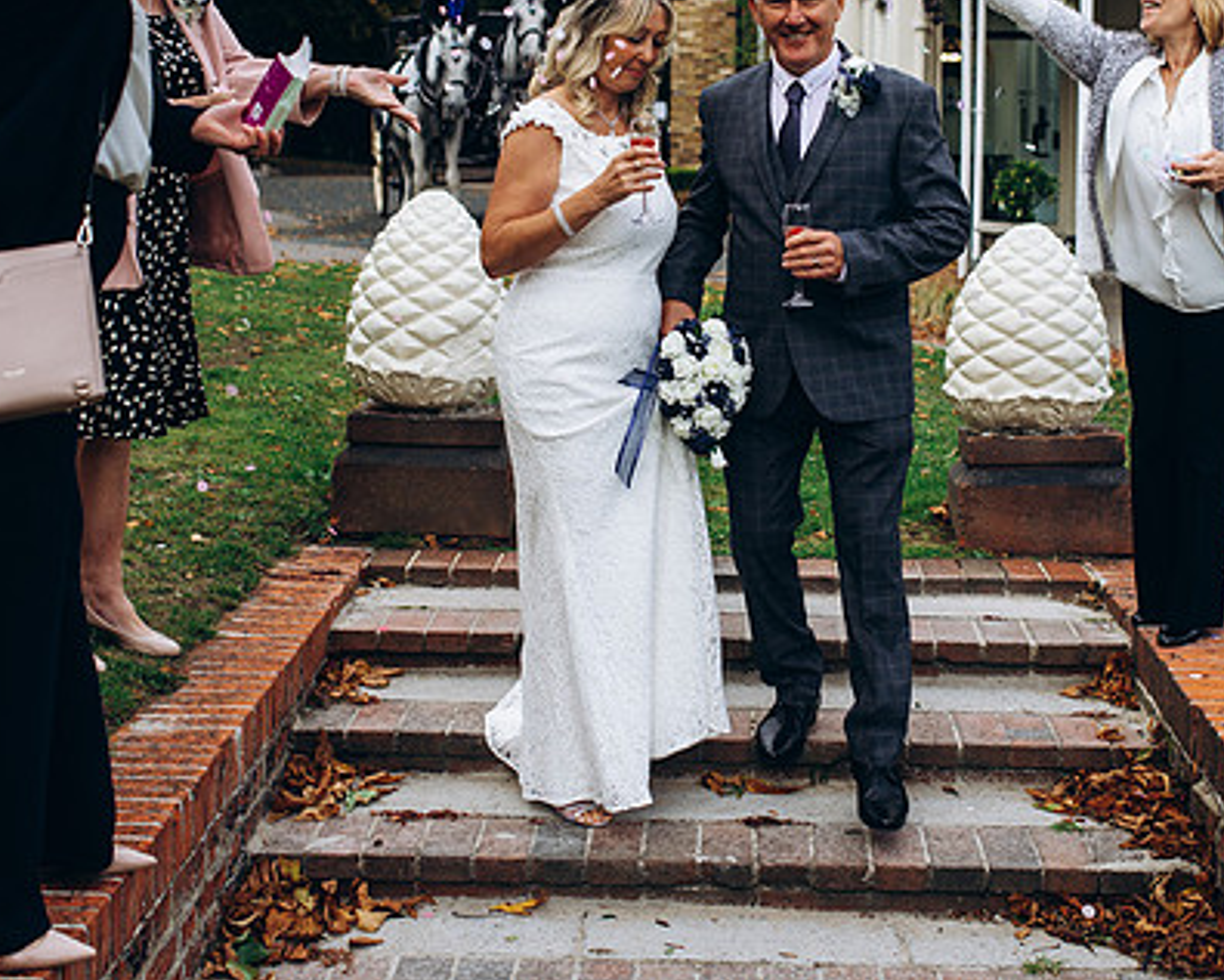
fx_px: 2029
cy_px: 288
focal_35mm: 56
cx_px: 705
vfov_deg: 26.9
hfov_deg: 33.5
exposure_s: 1/1000
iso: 100
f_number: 2.8
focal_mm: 35
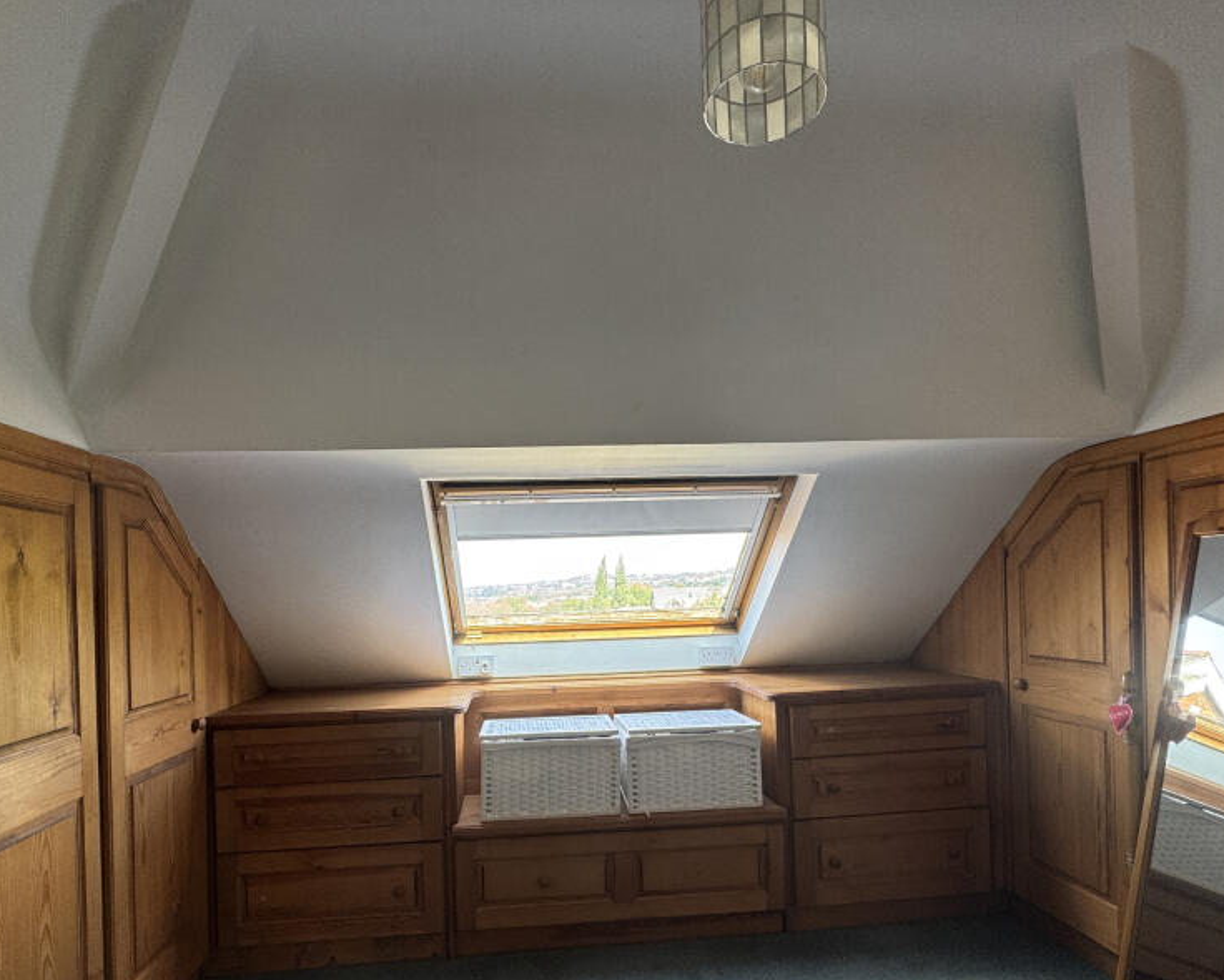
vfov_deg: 70.0
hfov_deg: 83.2
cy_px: 597
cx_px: 577
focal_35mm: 19
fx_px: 688
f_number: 2.2
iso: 100
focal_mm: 2.22
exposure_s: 1/99
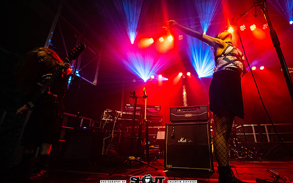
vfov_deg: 68.0
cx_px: 170
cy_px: 89
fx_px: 136
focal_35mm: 17
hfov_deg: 93.6
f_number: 2.8
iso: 3200
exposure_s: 1/125
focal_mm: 14
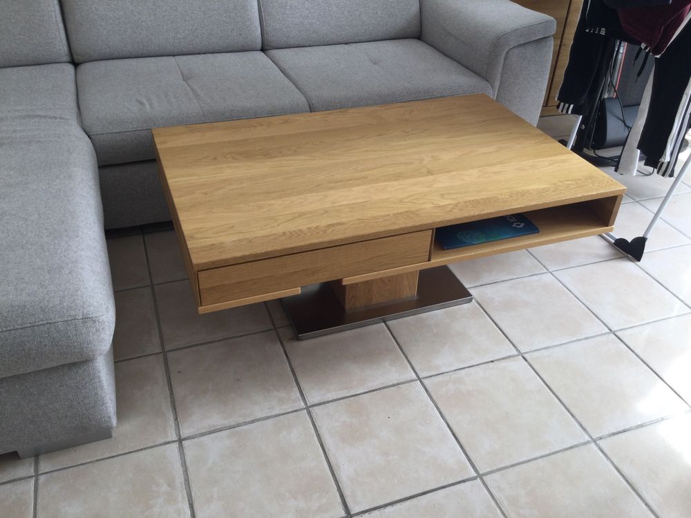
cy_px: 259
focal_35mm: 31
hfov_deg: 58.4
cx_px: 346
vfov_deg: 45.4
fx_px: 619
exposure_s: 1/50
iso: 25
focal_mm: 3.3
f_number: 2.4
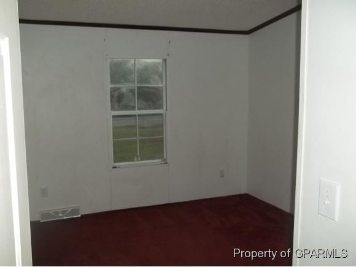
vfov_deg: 43.0
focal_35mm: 33
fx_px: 340
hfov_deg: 55.3
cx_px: 178
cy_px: 134
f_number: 3.3
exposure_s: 1/30
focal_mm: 5.9
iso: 160
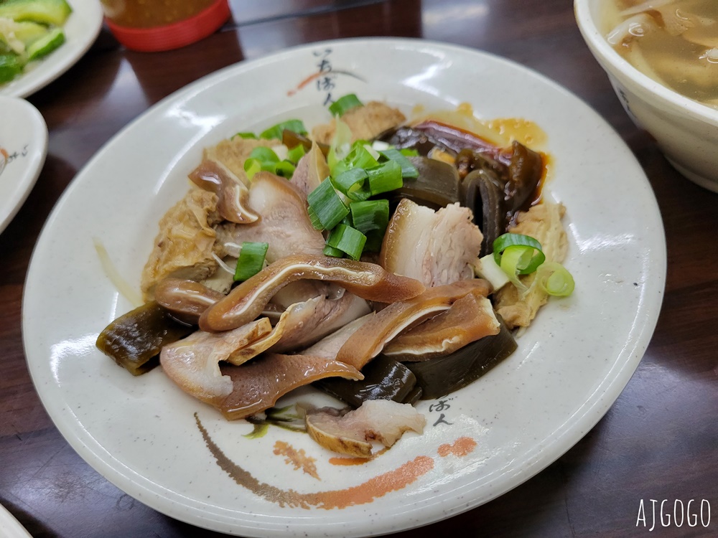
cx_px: 359
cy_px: 269
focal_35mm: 26
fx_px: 539
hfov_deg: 67.3
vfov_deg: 53.1
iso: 320
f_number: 1.8
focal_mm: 5.4
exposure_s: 1/120
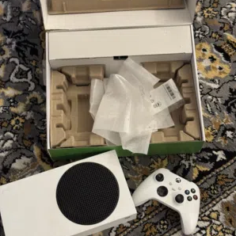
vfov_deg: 30.0
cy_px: 112
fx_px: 440
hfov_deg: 30.0
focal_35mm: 57
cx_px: 118
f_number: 1.78
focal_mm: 6.76
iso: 400
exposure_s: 1/25
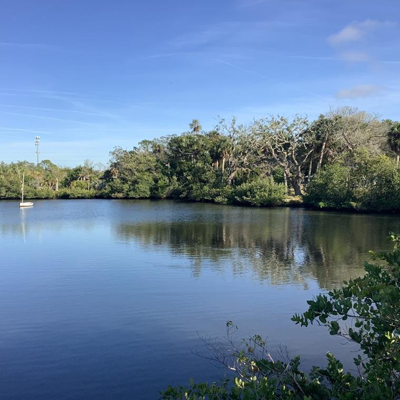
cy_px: 199
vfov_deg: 44.9
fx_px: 484
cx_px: 219
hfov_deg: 44.9
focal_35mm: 37
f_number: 2.4
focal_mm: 3.3
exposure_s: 1/1031
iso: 25
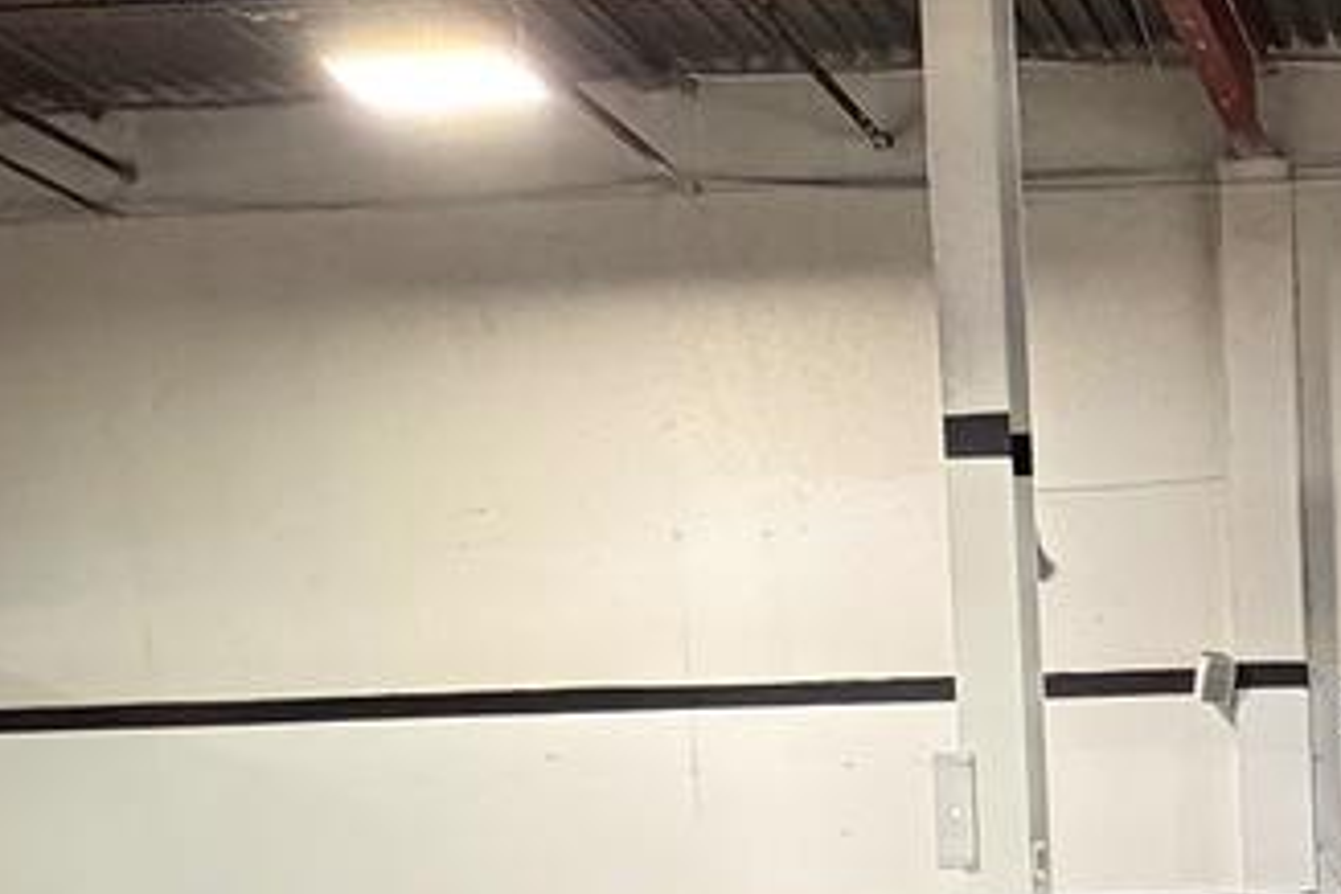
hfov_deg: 30.1
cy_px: 1197
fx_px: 2123
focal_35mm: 57
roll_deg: +2.2
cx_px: 1595
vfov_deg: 21.3
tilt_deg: -5.9
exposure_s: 1/60
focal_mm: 2.22
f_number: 2.2
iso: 640
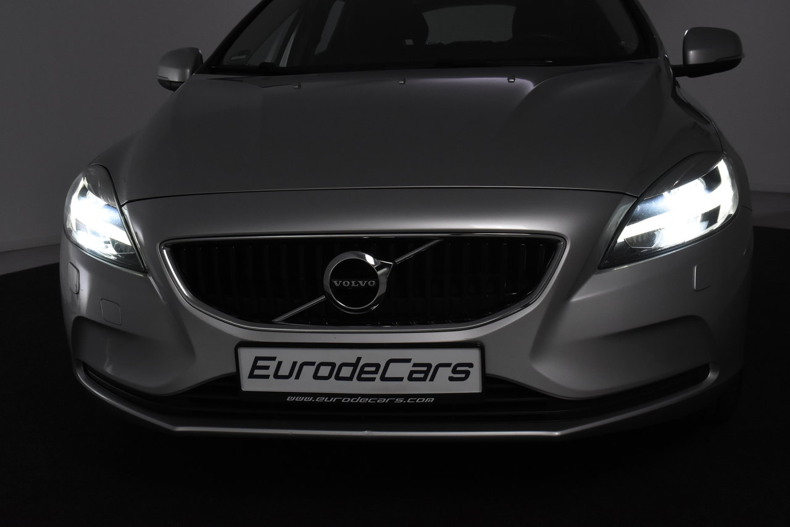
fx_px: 1119
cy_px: 264
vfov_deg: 26.5
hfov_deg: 38.9
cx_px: 395
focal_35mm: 51
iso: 1600
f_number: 9
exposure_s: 1/320
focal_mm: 34
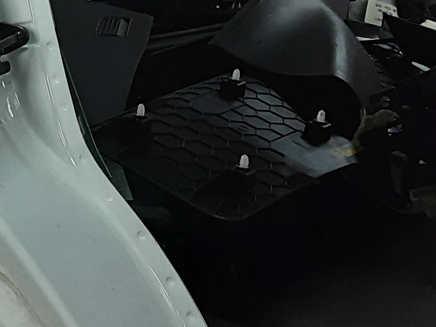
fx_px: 1071
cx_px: -74
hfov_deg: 21.5
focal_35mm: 85
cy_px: 43
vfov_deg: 17.2
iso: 160
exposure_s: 1/50
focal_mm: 2.91
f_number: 1.9
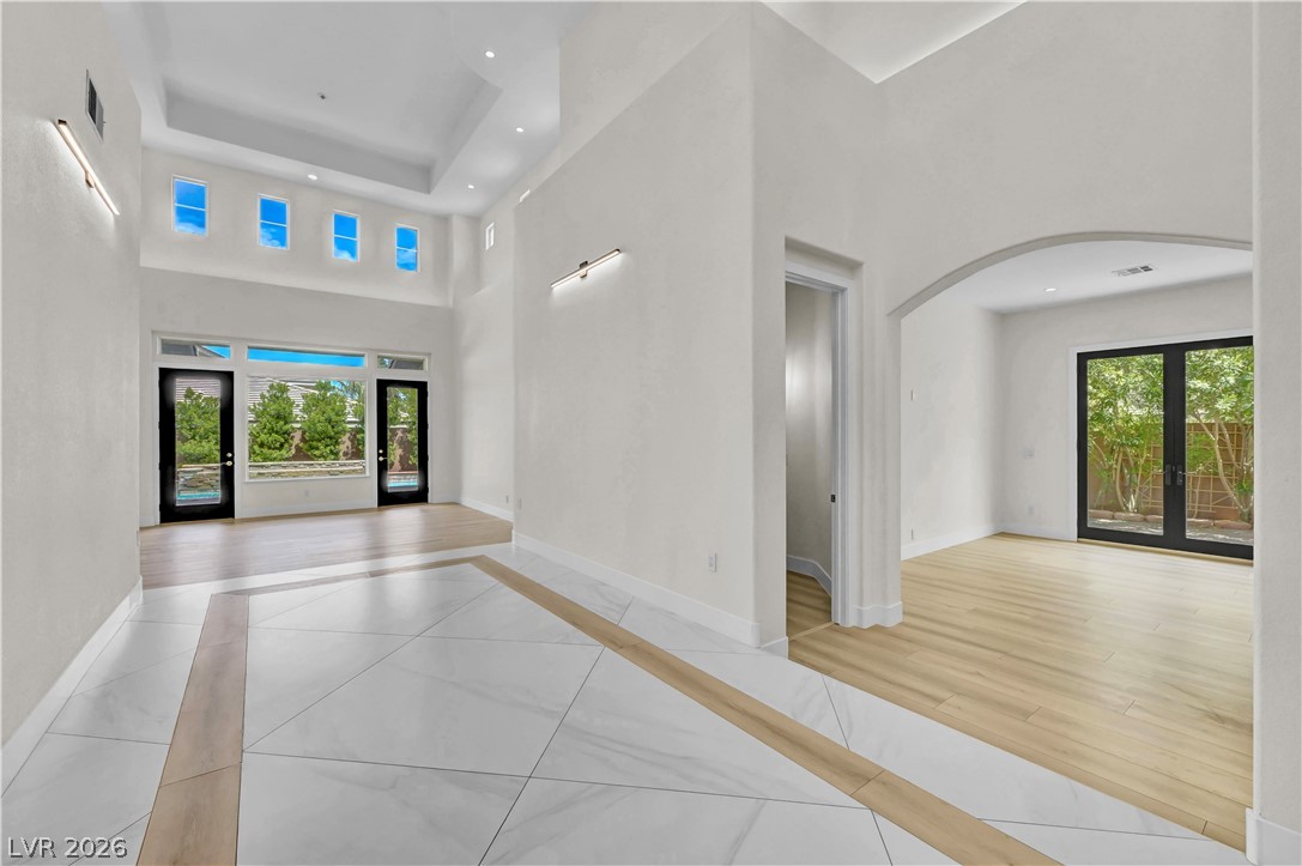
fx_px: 506
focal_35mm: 14
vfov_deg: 81.1
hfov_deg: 104.3
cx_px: 651
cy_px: 433
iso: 400
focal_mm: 14
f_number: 9
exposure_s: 1/160
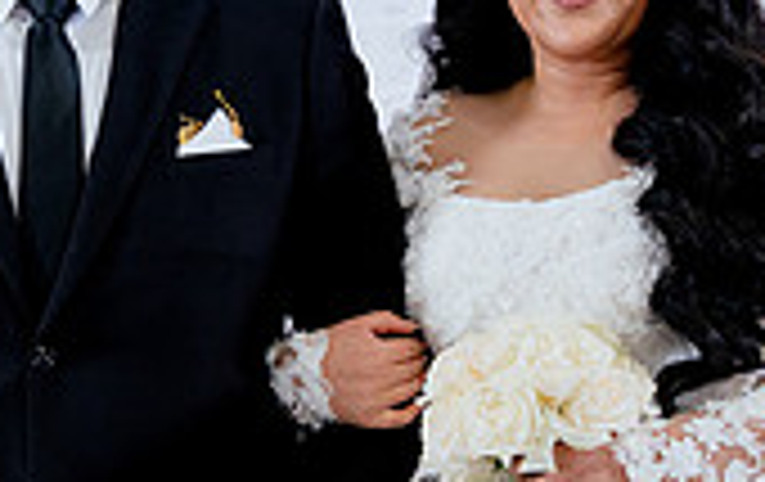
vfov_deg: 7.3
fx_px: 3781
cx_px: 280
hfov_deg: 11.5
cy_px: 390
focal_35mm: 181
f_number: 2.8
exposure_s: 1/160
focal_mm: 47
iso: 800
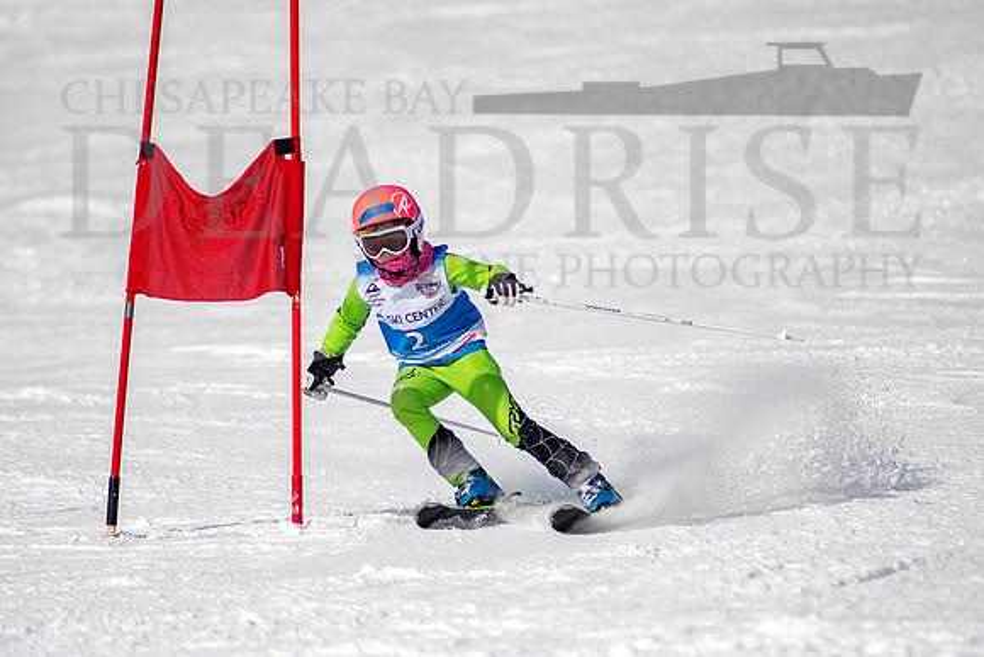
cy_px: 381
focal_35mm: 533
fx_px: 14572
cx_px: 465
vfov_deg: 2.6
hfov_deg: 3.9
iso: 100
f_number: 2.8
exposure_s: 1/6400
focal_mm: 300
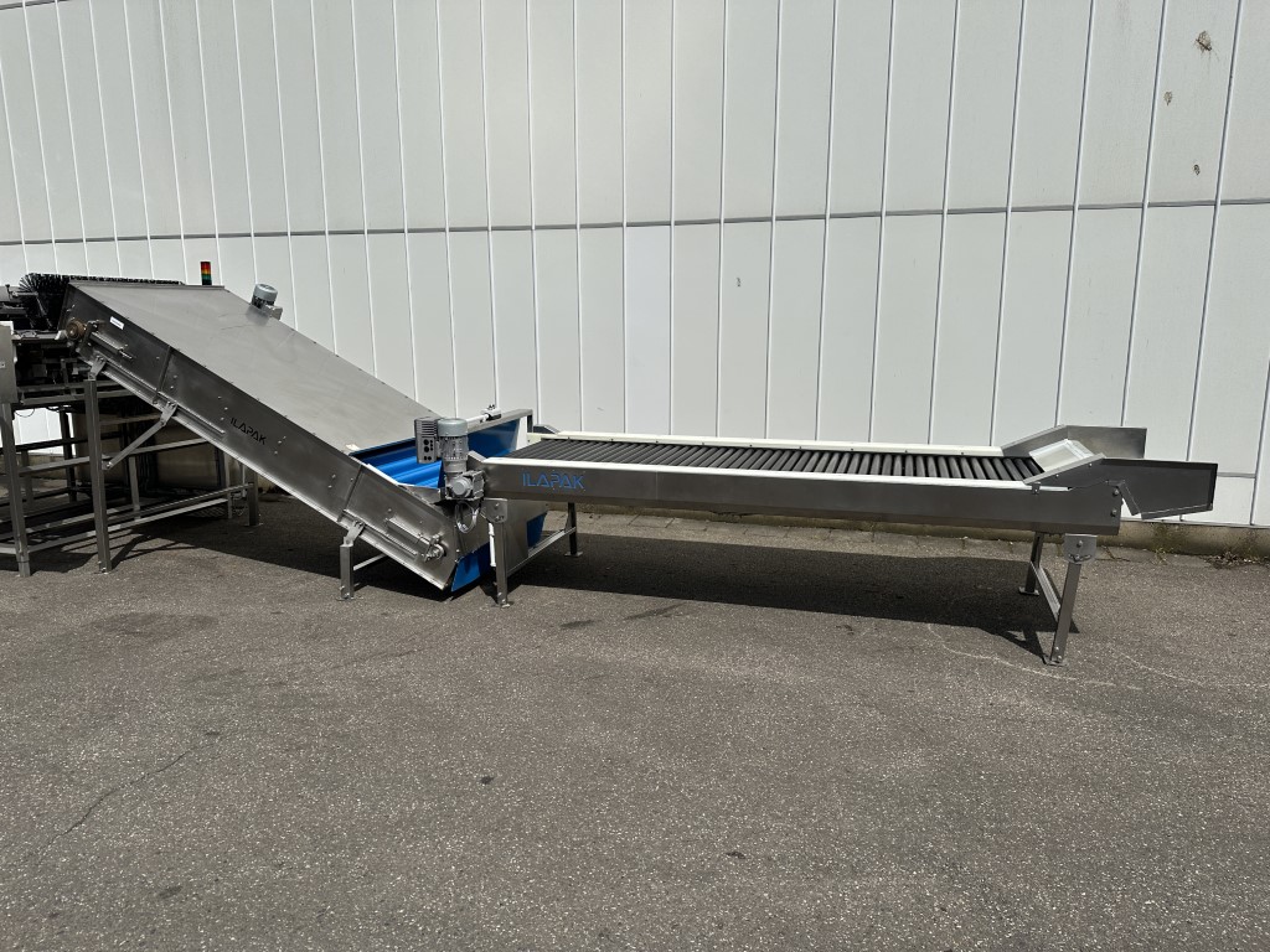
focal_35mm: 24
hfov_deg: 71.6
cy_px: 476
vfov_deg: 56.8
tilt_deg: -11.3
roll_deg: +0.4
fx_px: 881
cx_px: 635
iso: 80
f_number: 1.78
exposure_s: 1/12048
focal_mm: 6.86
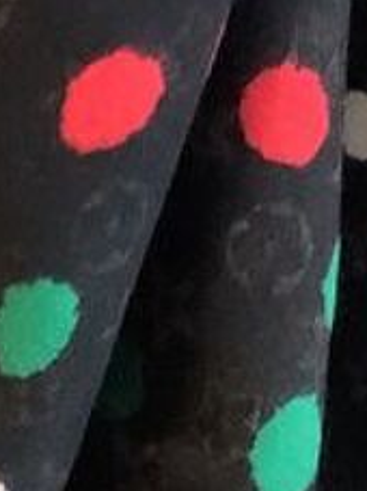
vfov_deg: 10.6
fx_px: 2575
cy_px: -155
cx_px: -108
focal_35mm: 182
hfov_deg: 8.0
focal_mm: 3.3
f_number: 2.4
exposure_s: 1/25
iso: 640
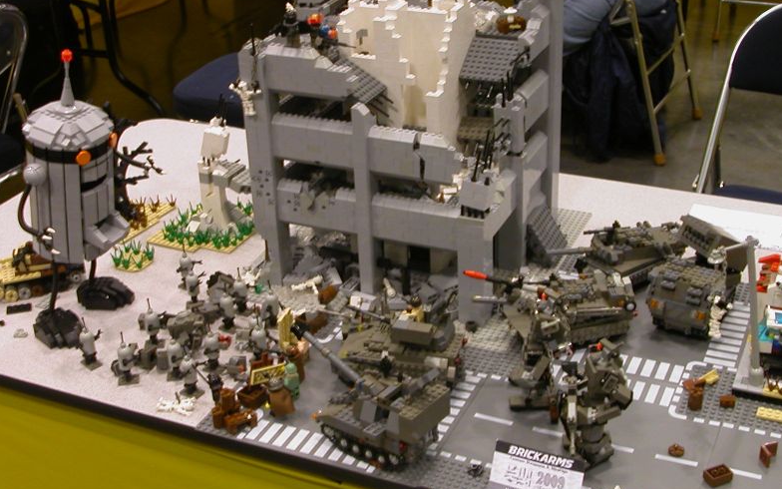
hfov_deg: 38.2
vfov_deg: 24.4
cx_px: 396
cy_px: 227
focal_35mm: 53
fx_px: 1130
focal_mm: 7.5
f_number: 3.2
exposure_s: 1/9.9
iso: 100
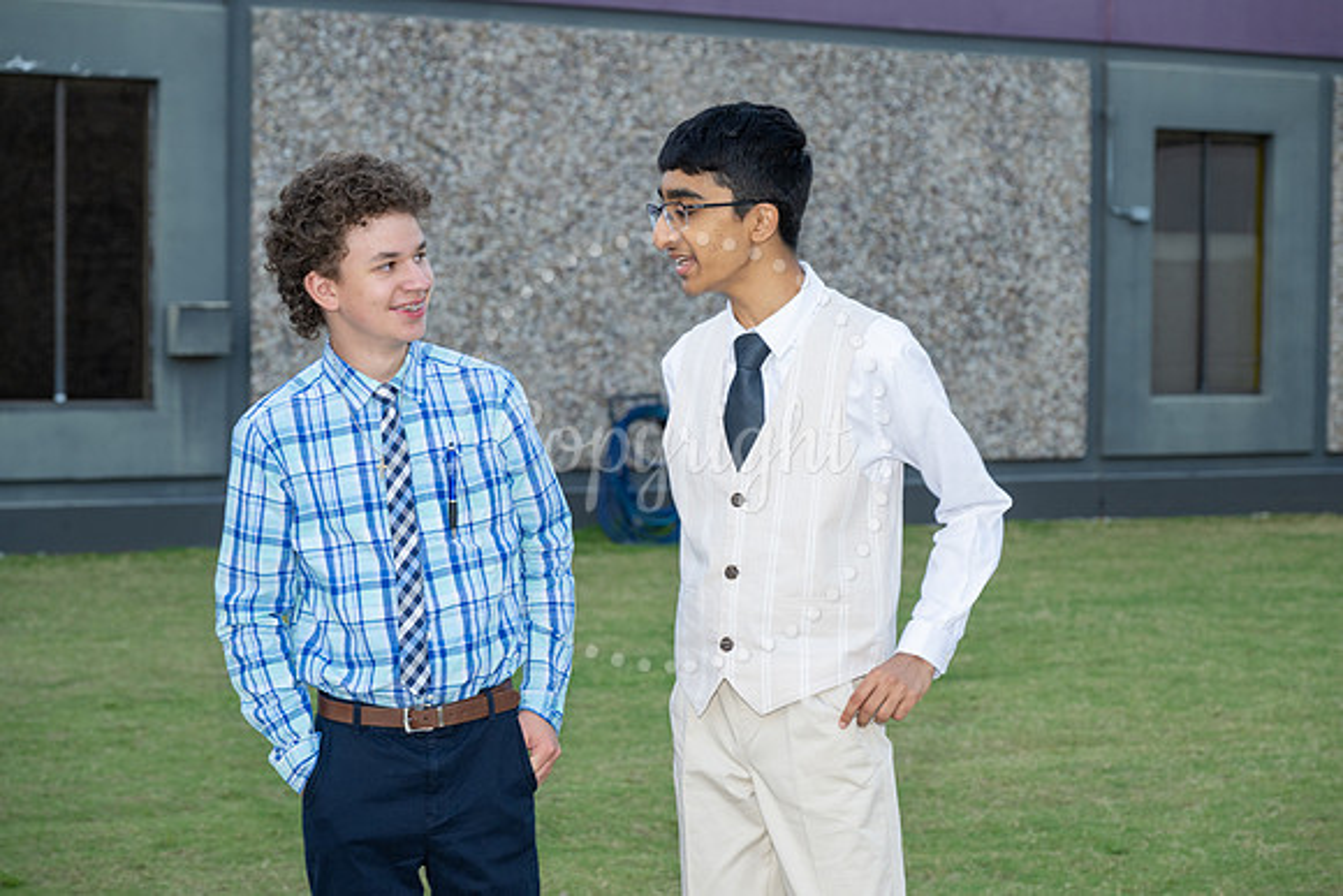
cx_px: 672
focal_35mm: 84
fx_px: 3134
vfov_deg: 16.3
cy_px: 448
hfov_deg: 24.2
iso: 640
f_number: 5.6
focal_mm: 84
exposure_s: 1/60
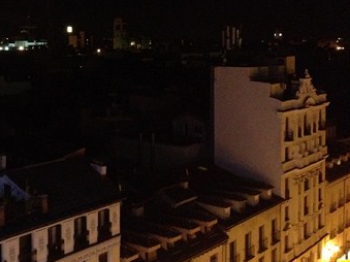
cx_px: 52
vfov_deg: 23.7
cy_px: 61
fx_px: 617
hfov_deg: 30.6
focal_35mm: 61
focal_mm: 4.28
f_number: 2.4
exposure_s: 1/15
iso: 800
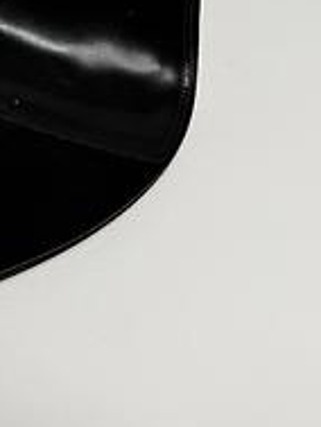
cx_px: -72
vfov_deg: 22.2
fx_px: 939
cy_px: -167
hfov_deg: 18.3
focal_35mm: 76
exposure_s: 1/501
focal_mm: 6.76
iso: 80
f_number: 1.78
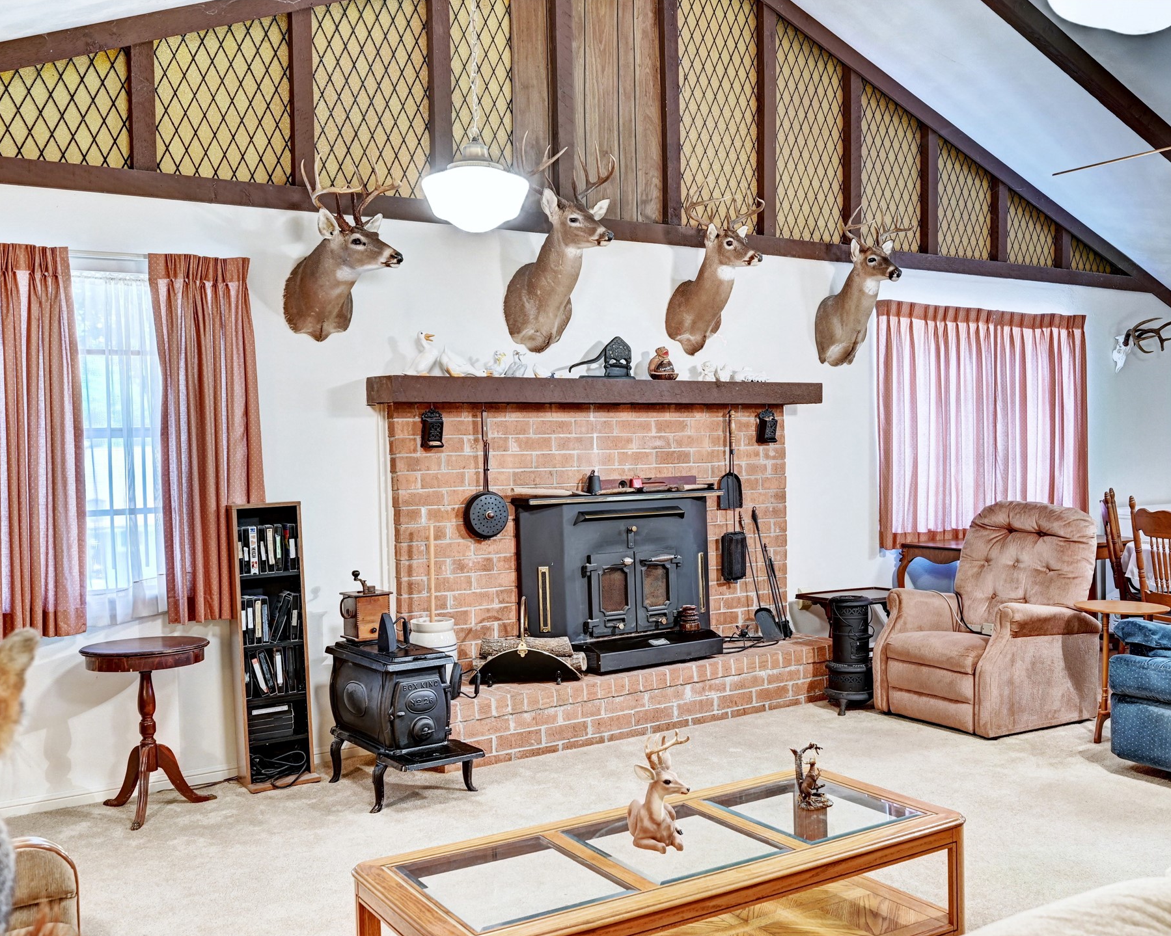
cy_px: 468
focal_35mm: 34
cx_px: 654
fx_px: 1178
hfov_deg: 52.7
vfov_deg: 43.4
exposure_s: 1/2.5
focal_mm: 30
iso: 400
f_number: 8
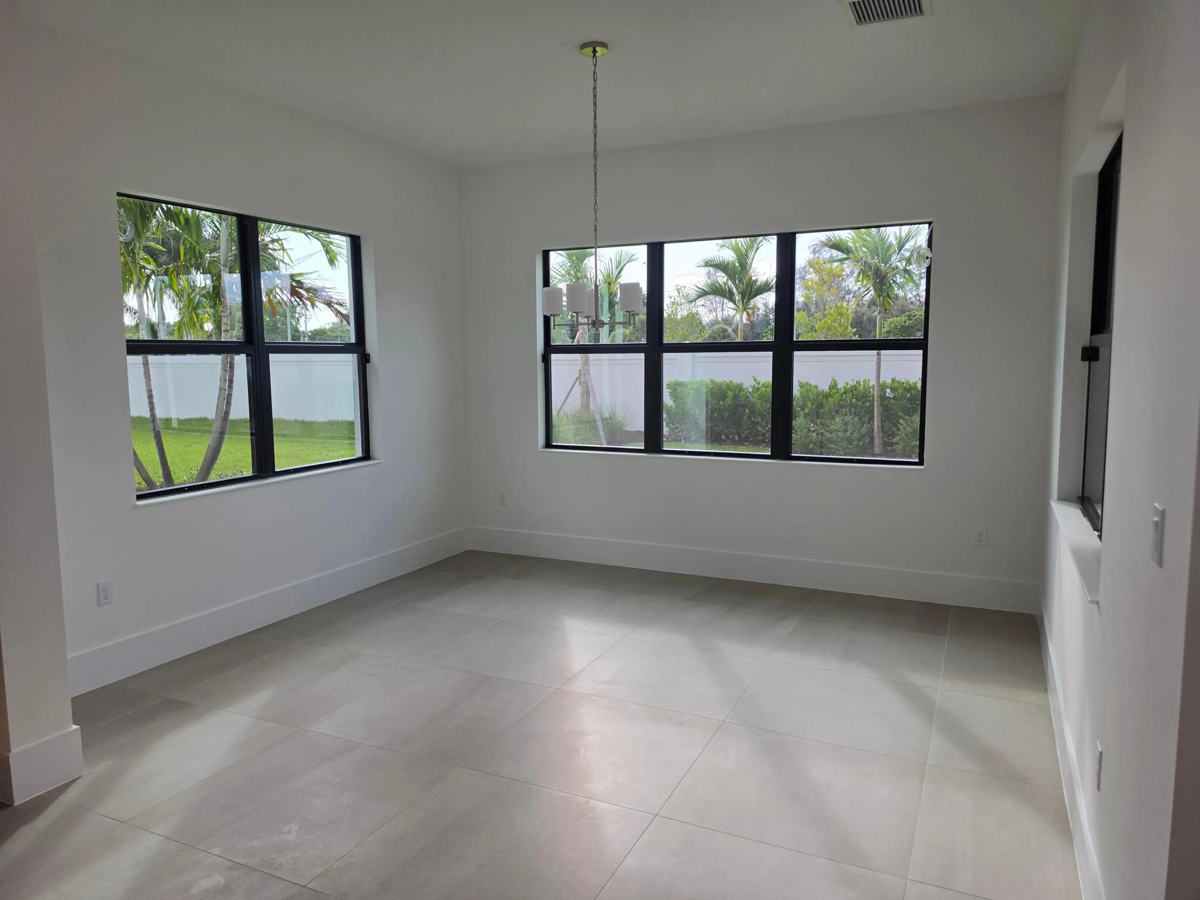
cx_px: 600
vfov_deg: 58.9
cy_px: 450
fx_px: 797
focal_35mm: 23
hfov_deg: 73.9
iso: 64
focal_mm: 6.5
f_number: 1.4
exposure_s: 1/1894
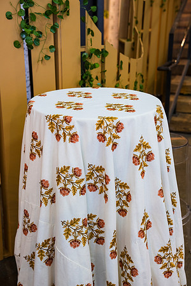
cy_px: 143
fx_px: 390
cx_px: 96
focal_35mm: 49
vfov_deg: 40.3
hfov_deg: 27.5
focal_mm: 49
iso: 640
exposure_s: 1/125
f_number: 3.5
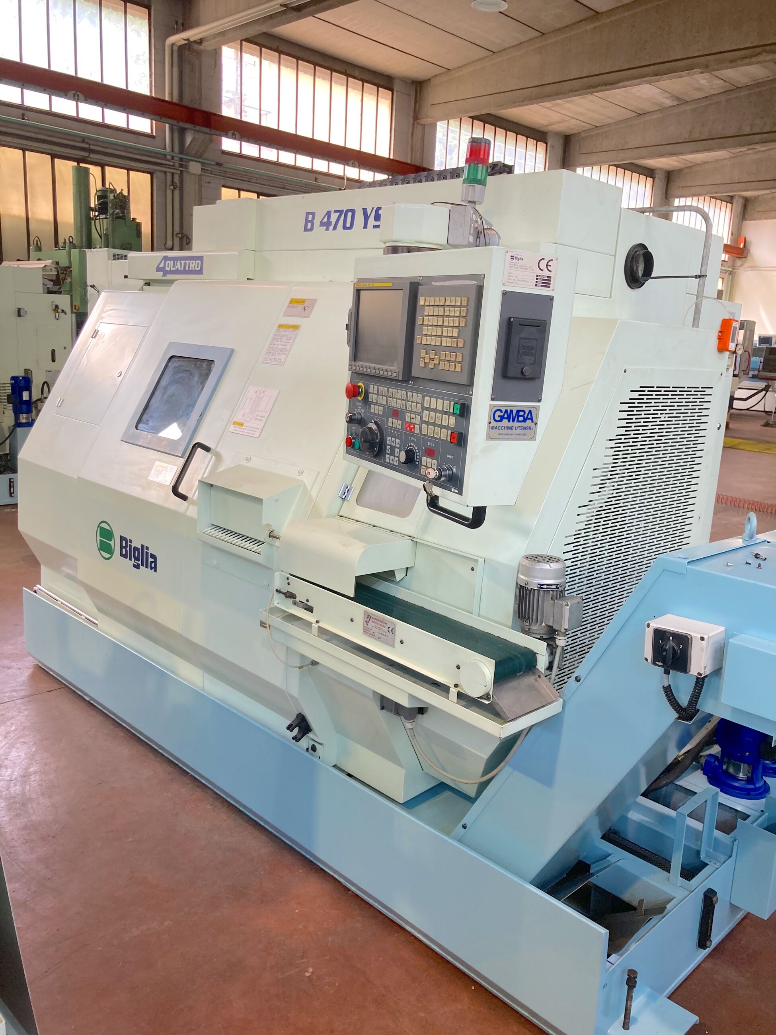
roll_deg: -1.9
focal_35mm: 28
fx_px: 837
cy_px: 518
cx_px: 388
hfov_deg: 49.7
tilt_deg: -11.0
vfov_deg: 63.4
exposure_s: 1/100
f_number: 1.8
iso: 64
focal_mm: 3.99
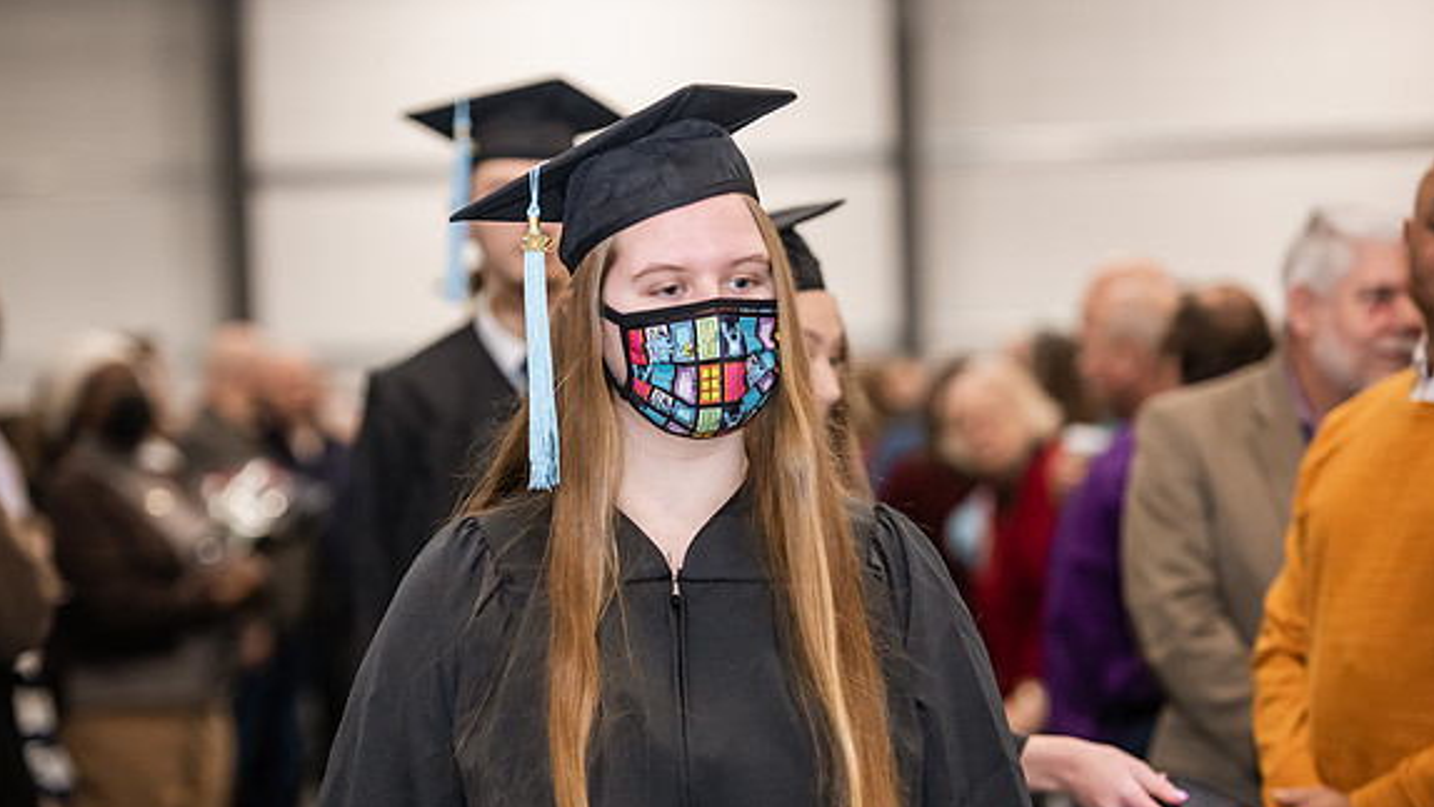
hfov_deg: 16.9
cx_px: 715
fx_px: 4829
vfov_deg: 9.5
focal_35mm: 127
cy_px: 481
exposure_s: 1/200
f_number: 3.2
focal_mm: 120
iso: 2500
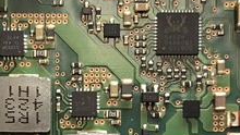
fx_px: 904
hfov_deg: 15.0
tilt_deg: -88.8
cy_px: 210
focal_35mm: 142
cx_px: 34
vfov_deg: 8.3
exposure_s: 1/33
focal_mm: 3.99
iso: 32
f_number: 1.8
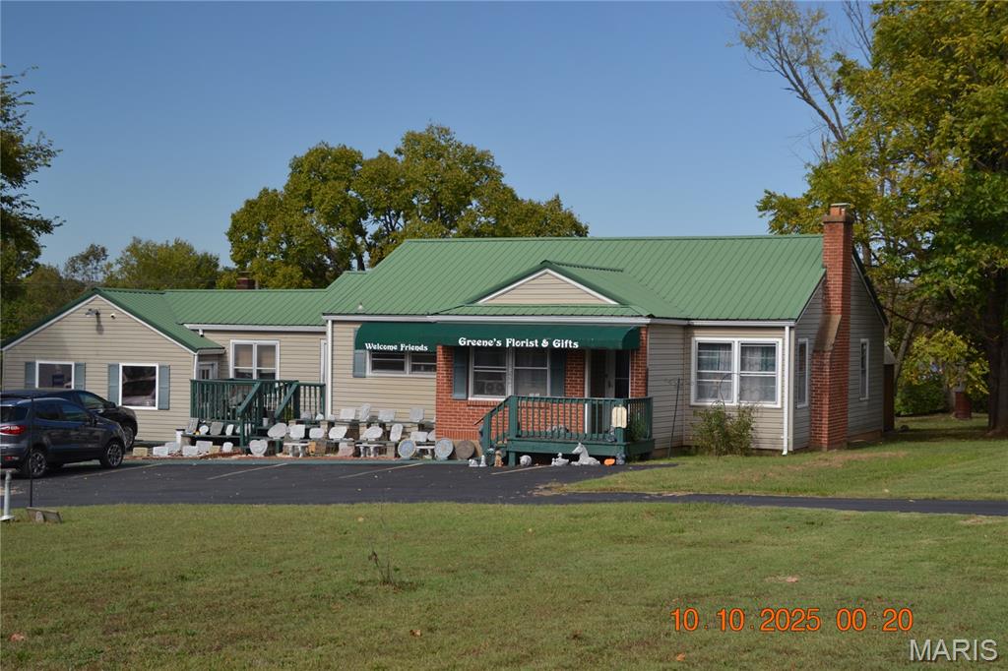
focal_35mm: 60
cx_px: 504
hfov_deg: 33.4
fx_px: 1679
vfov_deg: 22.6
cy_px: 336
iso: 100
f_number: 6.3
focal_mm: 40
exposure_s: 1/160
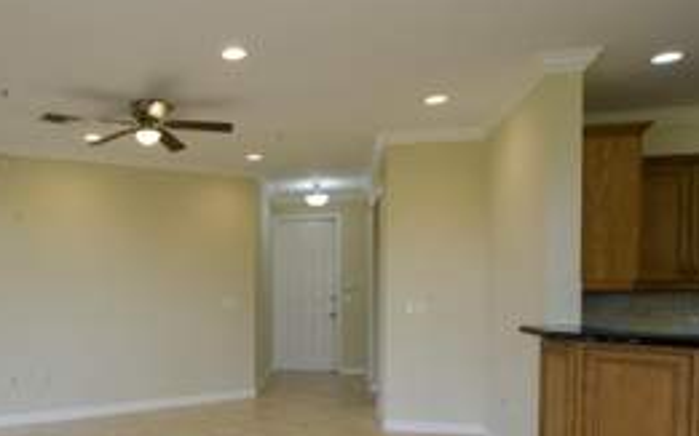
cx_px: 158
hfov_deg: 57.6
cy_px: 313
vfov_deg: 39.8
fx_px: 589
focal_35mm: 31
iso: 400
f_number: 4
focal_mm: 11
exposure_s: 1/160
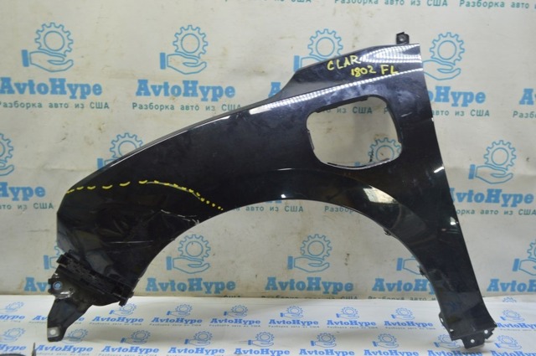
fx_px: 401
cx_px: 268
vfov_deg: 47.8
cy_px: 178
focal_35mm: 27
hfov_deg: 67.4
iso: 400
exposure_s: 1/20
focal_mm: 18
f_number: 5.6
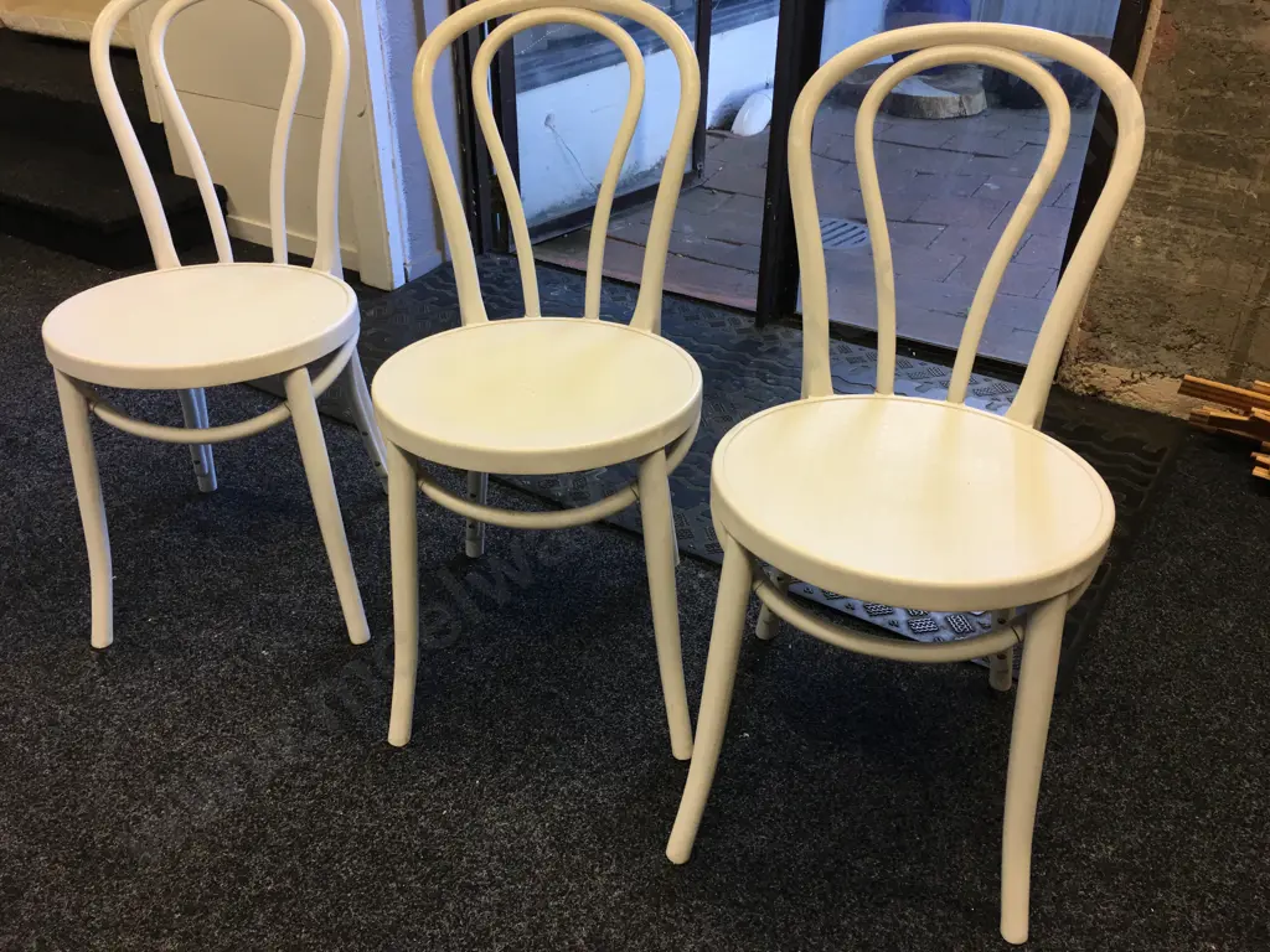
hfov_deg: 61.7
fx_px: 1064
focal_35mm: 29
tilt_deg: -29.2
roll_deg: -3.4
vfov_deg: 48.2
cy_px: 476
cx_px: 635
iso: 32
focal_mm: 4.15
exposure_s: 1/33
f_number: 2.2
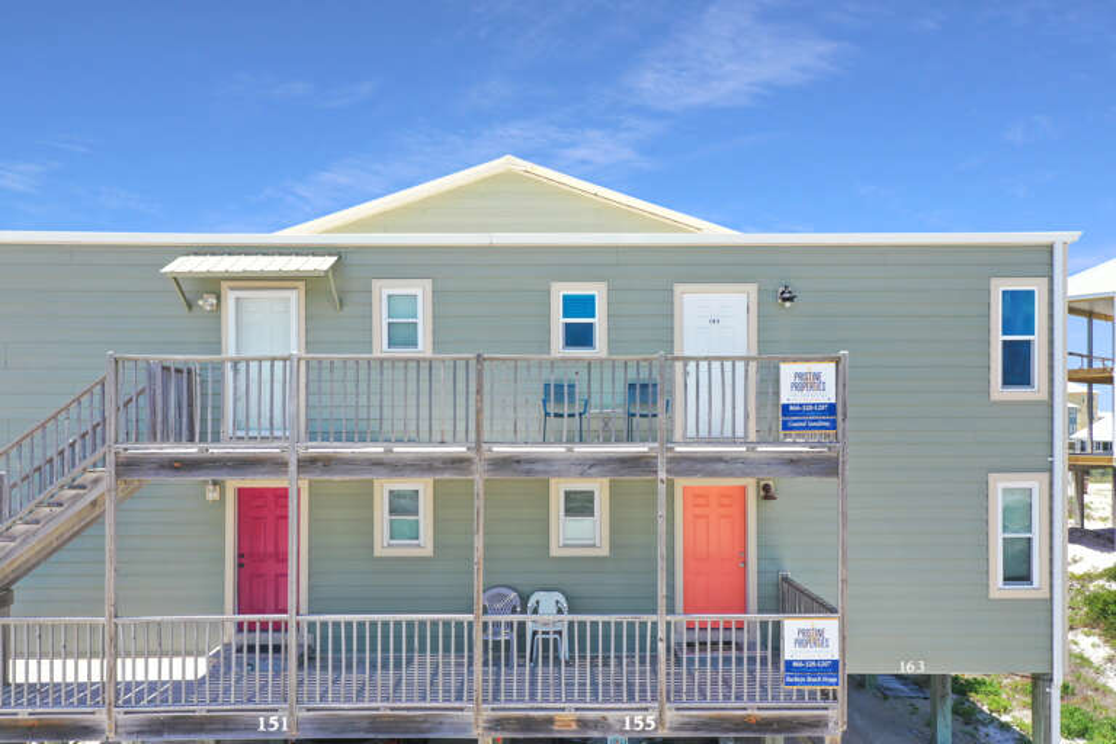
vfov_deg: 46.4
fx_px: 868
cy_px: 372
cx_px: 558
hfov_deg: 65.5
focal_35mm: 28
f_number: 5
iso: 100
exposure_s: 1/320
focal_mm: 10.26
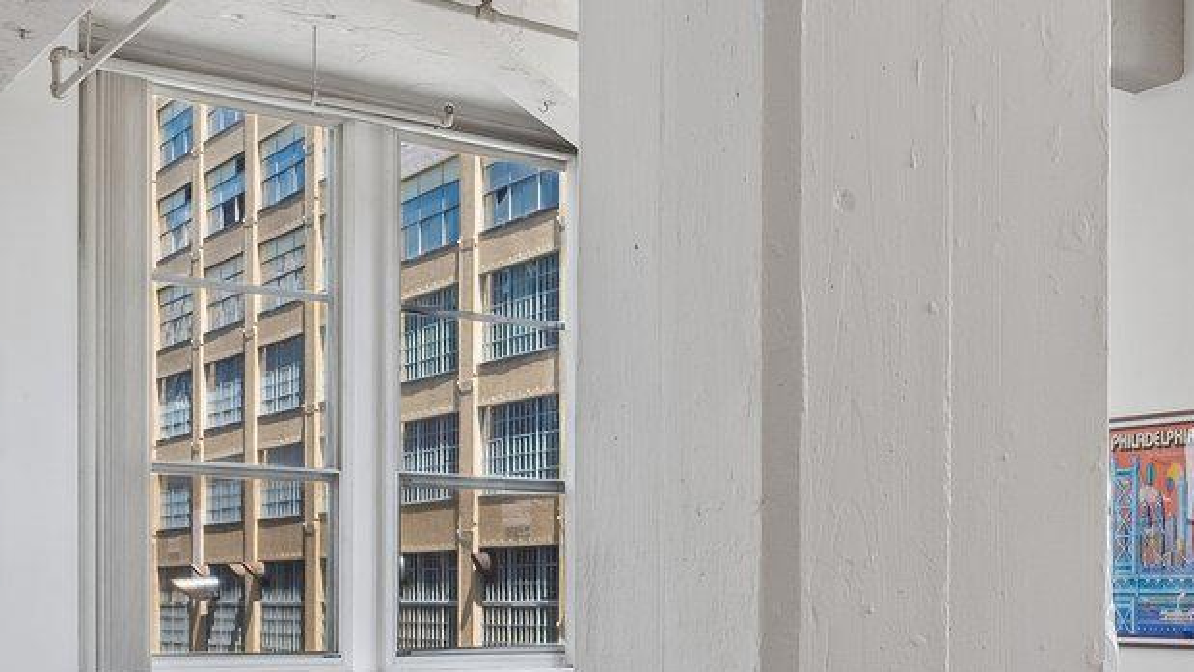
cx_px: 1235
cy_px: 576
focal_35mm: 52
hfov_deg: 35.5
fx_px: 1646
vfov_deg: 22.6
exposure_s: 1/30
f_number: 8
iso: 250
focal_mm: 10
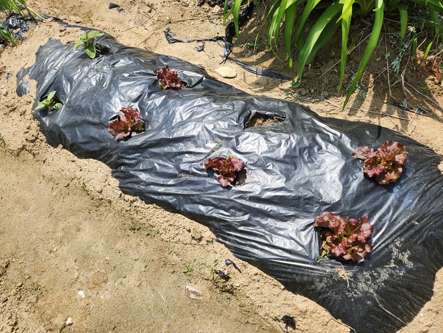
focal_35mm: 23
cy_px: 166
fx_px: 294
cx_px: 222
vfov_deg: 58.9
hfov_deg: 73.9
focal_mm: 5.4
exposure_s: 1/1139
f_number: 1.8
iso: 20
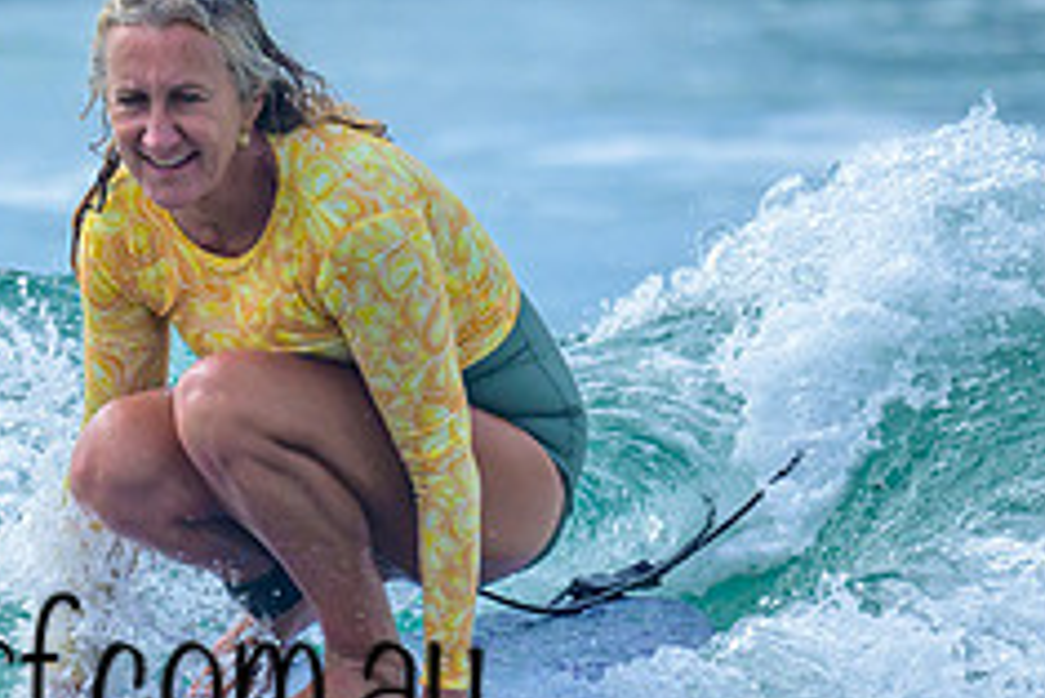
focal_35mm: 2647
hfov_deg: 0.8
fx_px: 76881
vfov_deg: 0.5
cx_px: -156
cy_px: 507
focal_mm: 800
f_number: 6.3
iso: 640
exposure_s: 1/3200
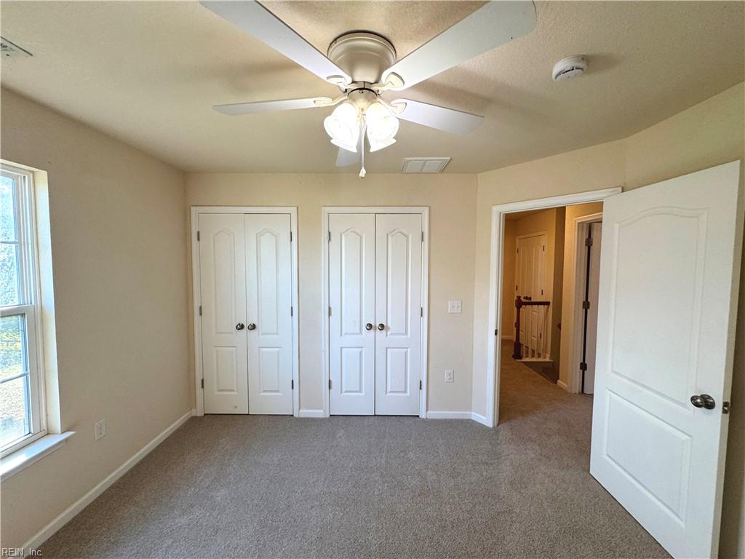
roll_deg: -1.1
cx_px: 372
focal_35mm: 14
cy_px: 280
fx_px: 301
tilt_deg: -1.7
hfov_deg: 102.1
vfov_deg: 85.7
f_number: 2.2
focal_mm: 2.22
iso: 160
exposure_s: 1/120
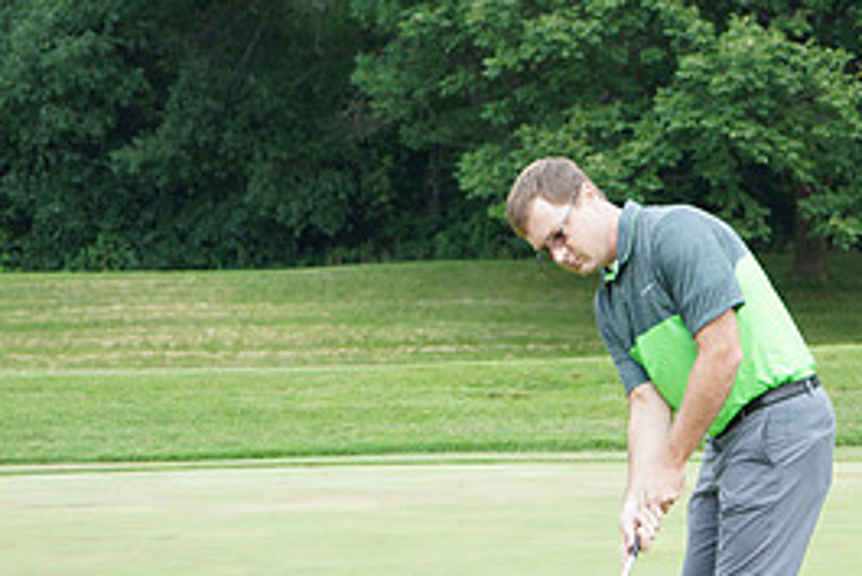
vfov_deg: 8.9
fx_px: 3665
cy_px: 571
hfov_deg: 13.4
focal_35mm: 153
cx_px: 673
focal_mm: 70
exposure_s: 1/80
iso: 100
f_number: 5.6
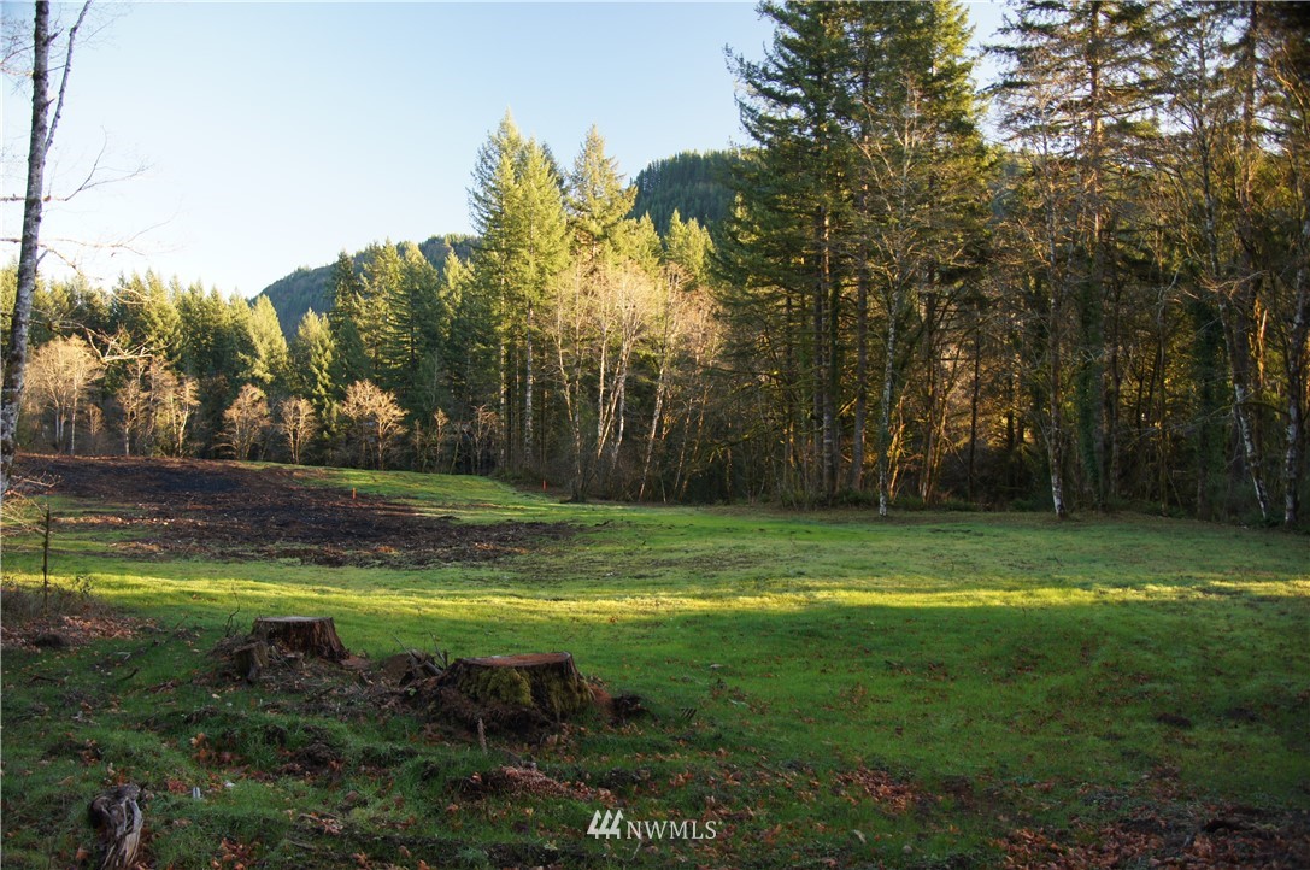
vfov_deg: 43.5
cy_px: 435
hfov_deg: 62.0
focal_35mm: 30
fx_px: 1090
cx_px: 655
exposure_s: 1/40
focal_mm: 20
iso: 125
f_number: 3.5
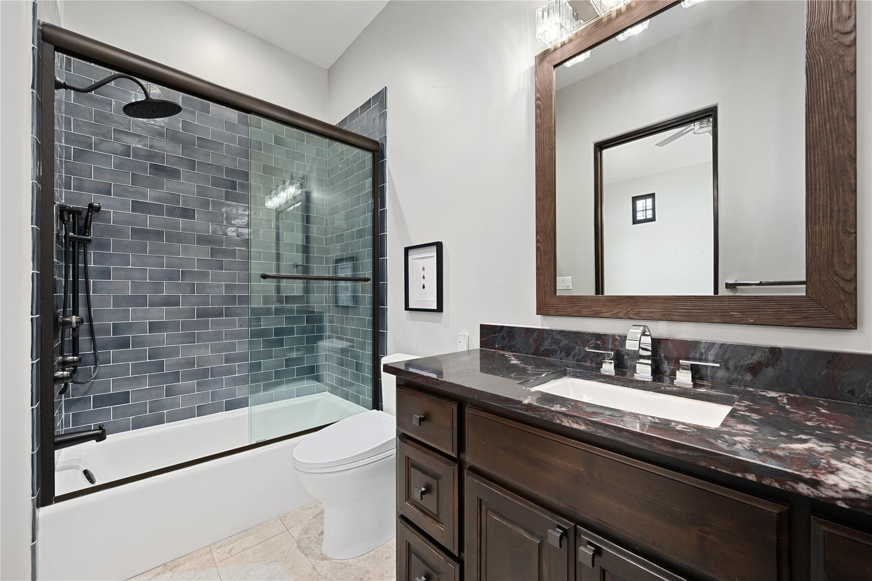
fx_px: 339
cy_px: 290
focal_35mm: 14
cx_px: 436
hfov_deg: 104.3
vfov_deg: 81.2
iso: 800
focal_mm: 14
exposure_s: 1/2.5
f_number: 8
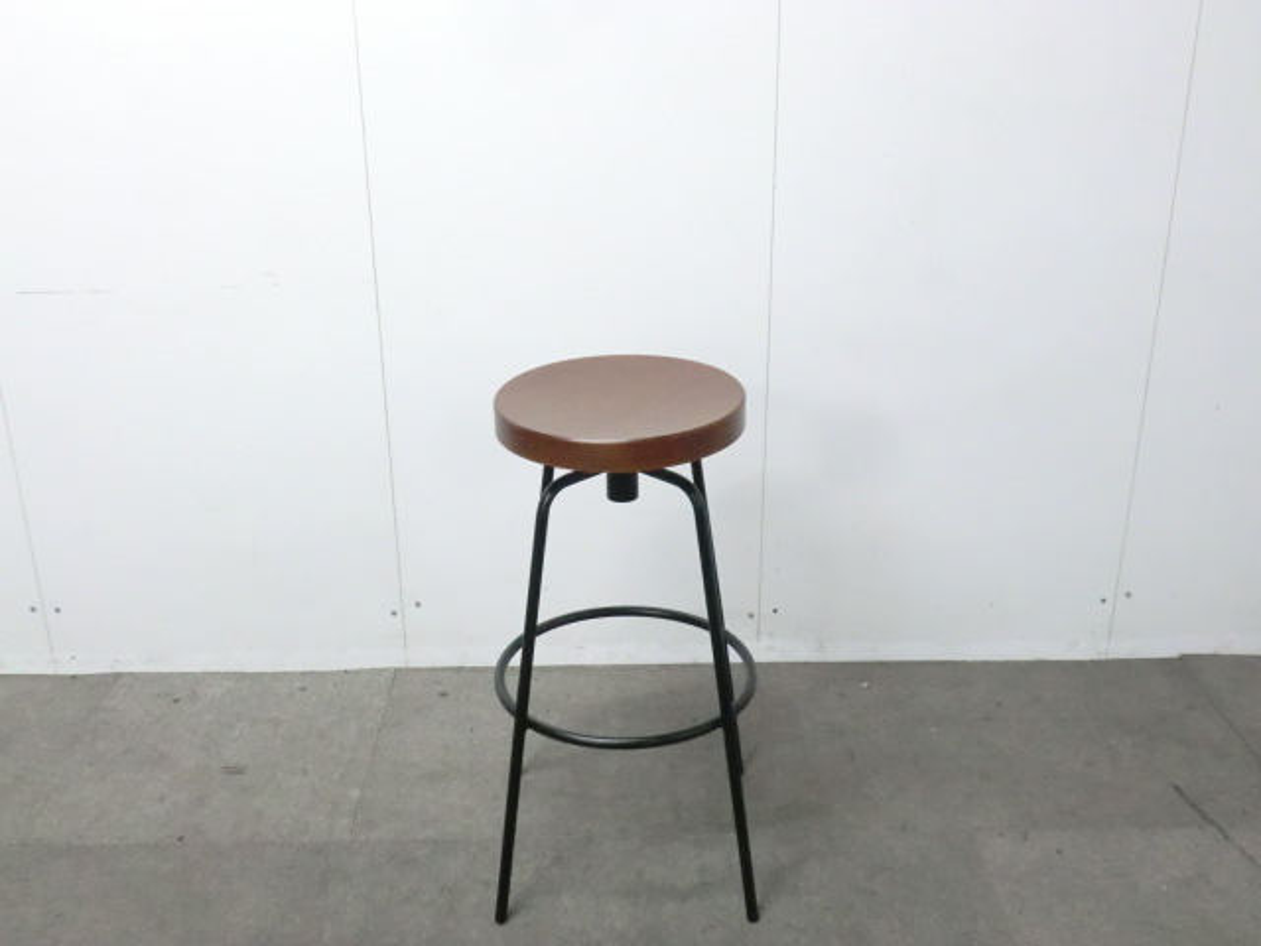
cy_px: 473
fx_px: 1384
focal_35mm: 38
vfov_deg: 37.7
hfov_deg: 49.0
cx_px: 630
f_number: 3.9
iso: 800
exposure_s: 1/50
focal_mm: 6.9
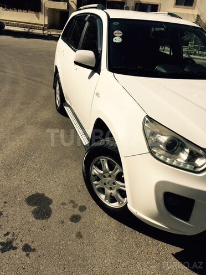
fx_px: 230
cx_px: 103
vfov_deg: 61.7
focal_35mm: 29
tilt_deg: -25.6
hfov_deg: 48.2
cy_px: 138
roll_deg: -5.5
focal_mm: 4.15
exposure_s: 1/4274
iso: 25
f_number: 2.2
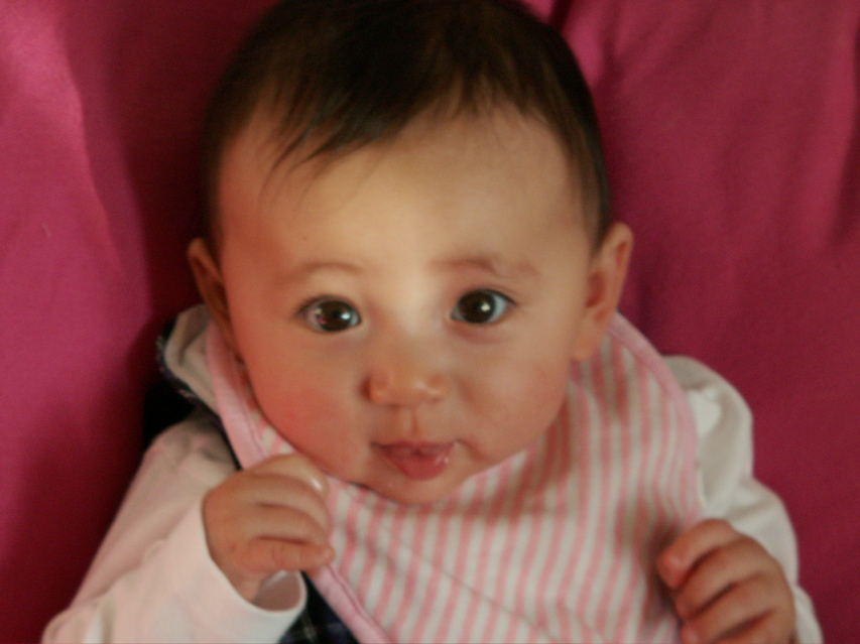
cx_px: 430
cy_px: 322
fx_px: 3626
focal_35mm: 146
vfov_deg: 10.2
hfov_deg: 13.5
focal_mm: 23.84
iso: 125
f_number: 4
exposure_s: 1/40
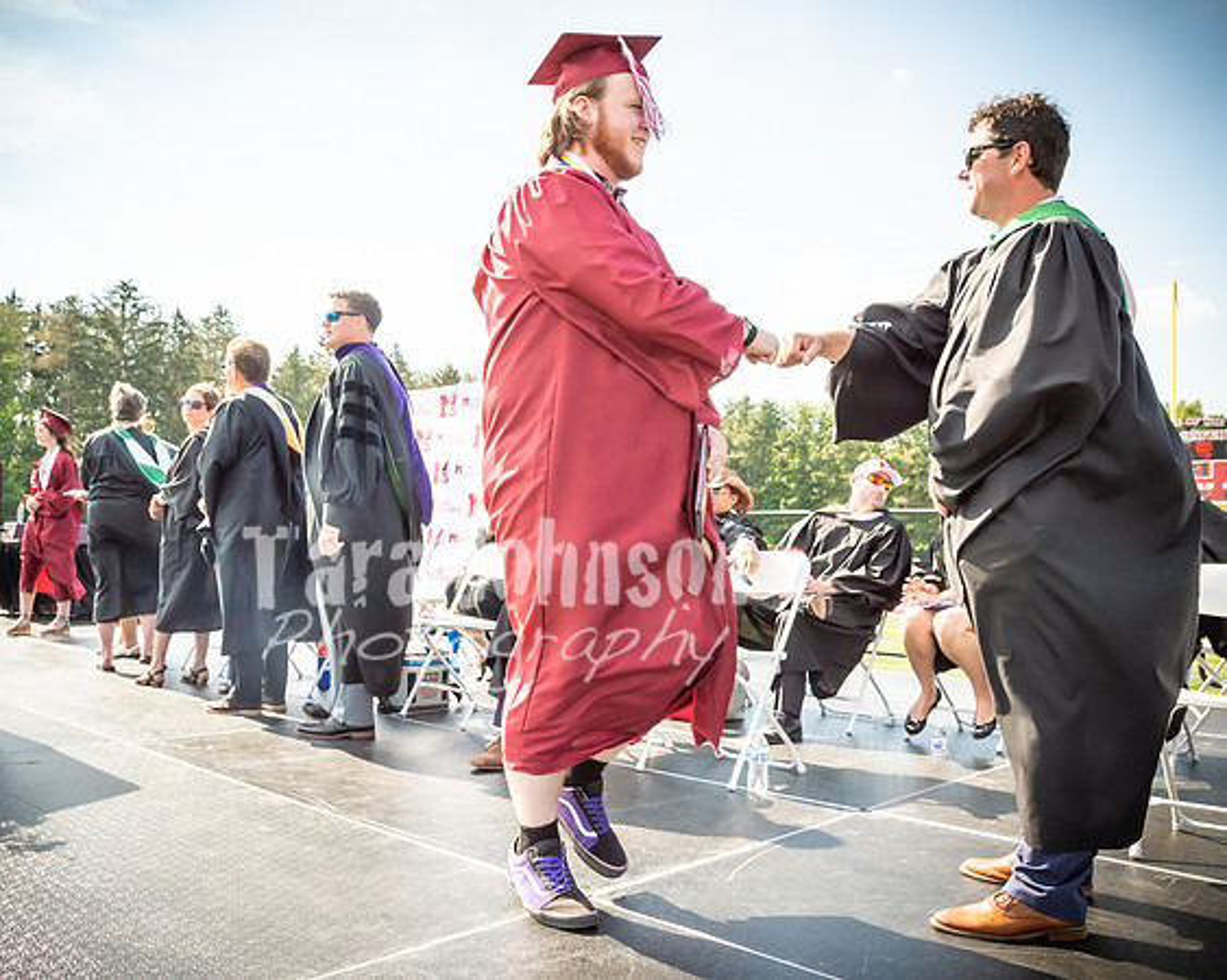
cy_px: 490
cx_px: 614
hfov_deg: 60.9
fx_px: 1044
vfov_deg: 50.3
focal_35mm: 29
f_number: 7.1
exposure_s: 1/500
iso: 200
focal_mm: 17
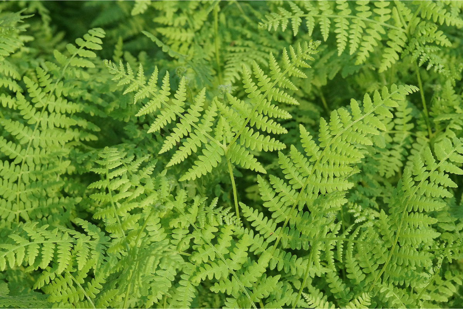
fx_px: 1929
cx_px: 232
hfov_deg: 13.7
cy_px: 154
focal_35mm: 150
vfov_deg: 9.1
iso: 1000
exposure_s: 1/160
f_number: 11
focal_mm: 100
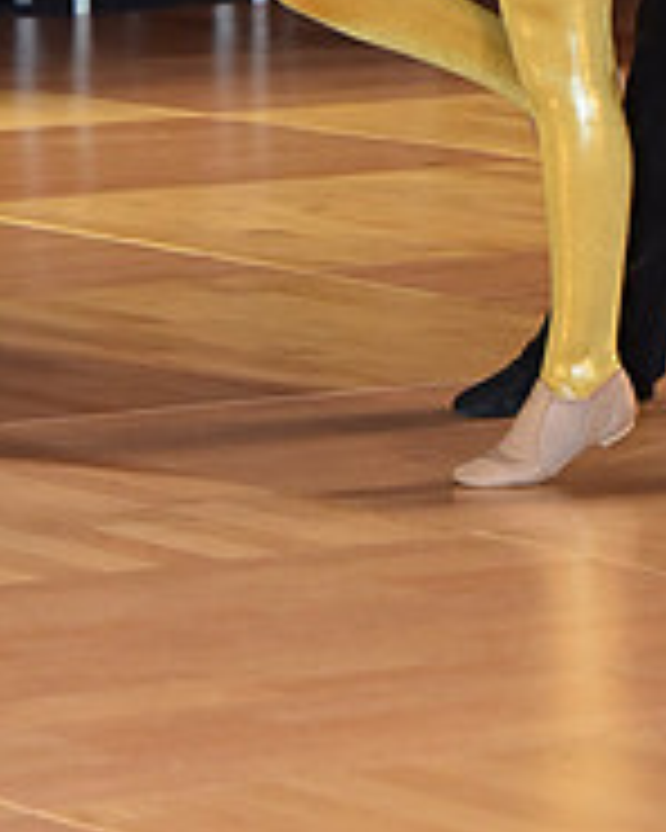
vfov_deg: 6.4
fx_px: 7392
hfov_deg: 5.2
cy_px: -405
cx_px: 542
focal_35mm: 300
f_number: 5
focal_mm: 102
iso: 2000
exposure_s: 1/250
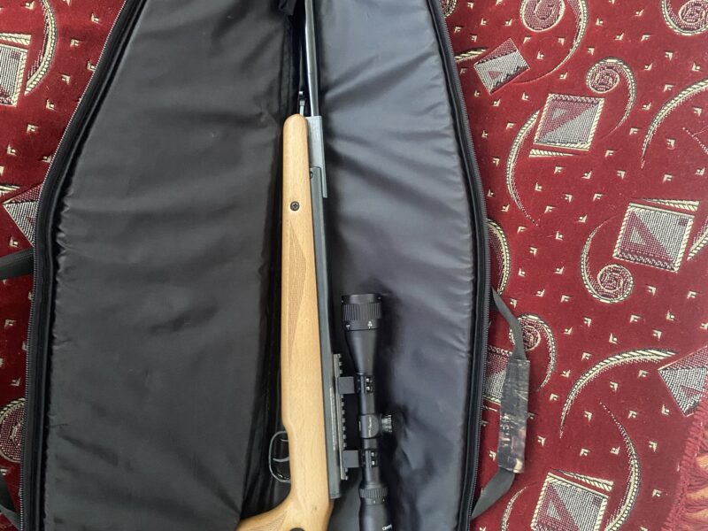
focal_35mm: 26
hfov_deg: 67.3
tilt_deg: -63.9
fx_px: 532
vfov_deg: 53.1
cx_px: 354
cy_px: 266
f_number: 1.8
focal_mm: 4.25
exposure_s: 1/30
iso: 640
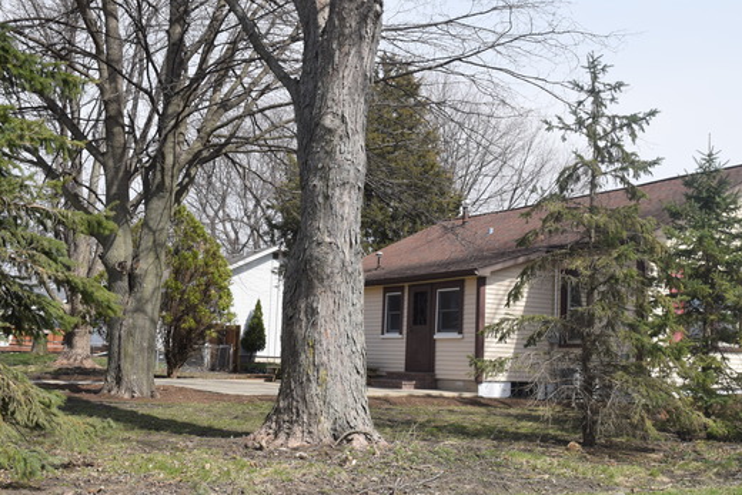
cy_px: 256
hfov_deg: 41.0
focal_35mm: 48
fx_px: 990
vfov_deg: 28.1
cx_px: 432
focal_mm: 26
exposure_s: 1/400
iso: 200
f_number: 10
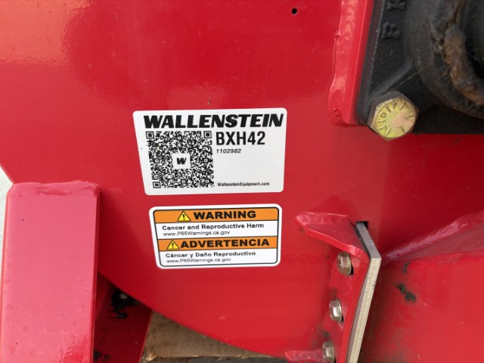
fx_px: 364
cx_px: 242
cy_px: 182
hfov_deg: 67.3
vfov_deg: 53.1
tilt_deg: -26.9
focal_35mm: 26
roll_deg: -1.1
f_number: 1.6
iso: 40
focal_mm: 5.96
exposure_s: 1/217
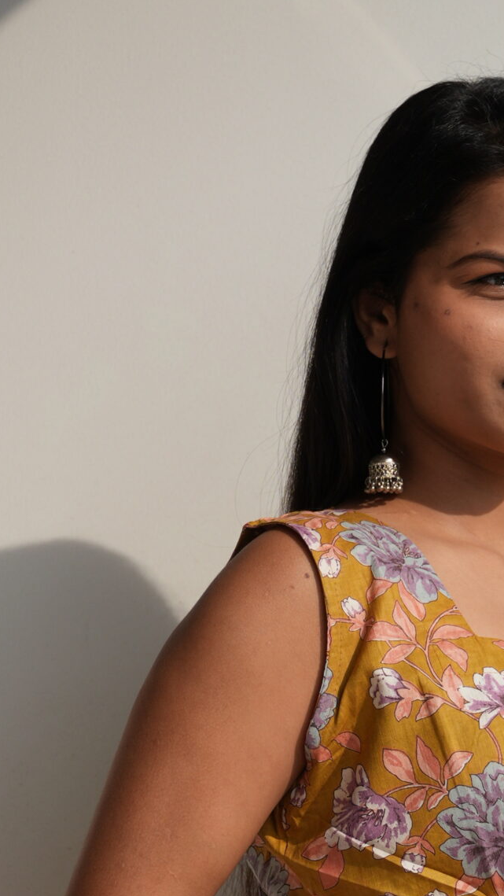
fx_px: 5367
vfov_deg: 9.5
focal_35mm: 226
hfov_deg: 5.4
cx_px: 527
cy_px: 842
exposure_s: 1/1000
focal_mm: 64
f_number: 4
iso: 100
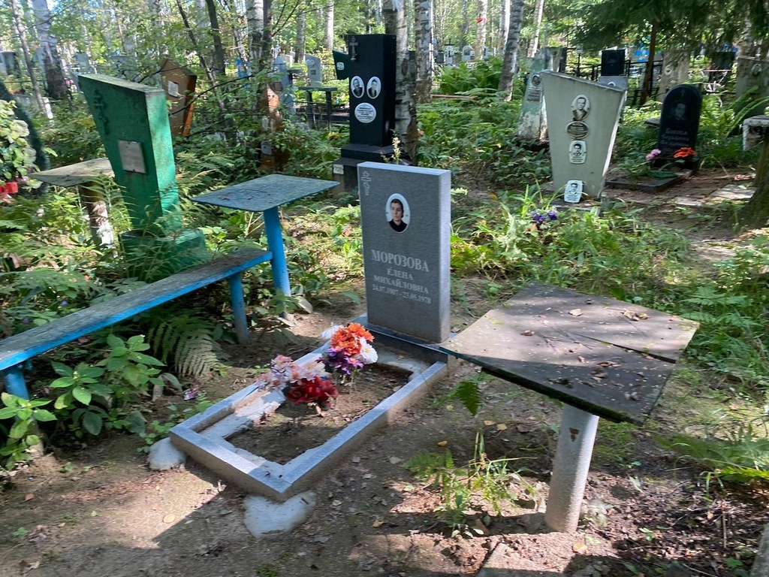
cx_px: 384
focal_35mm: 26
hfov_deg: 67.3
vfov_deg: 53.1
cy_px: 288
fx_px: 578
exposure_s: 1/121
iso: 100
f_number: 1.8
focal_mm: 4.25
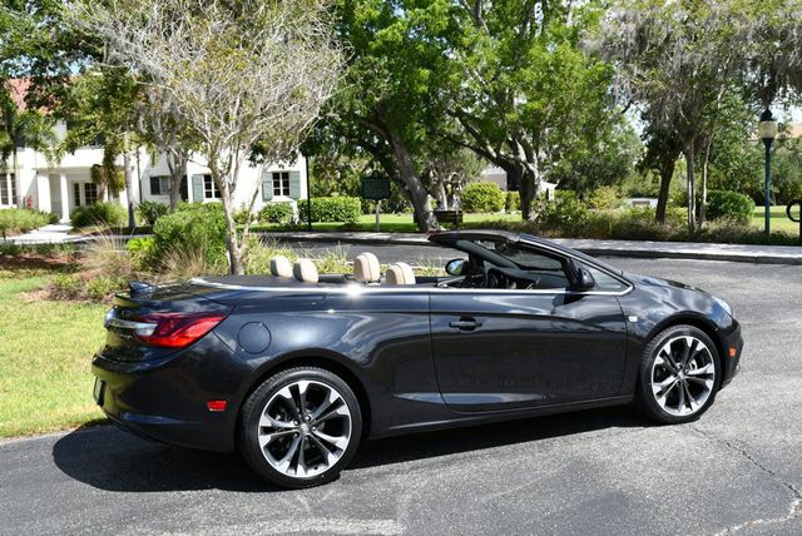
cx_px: 401
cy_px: 268
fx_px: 981
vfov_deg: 30.6
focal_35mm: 44
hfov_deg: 44.5
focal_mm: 22
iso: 160
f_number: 8
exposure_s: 1/250
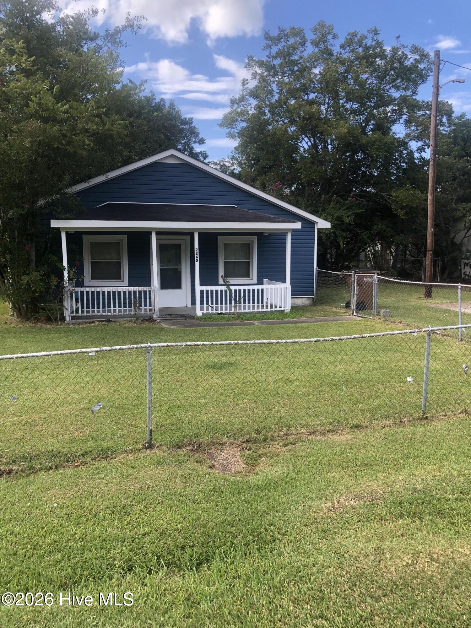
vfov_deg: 63.4
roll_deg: -0.2
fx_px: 508
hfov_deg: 49.7
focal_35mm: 28
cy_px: 314
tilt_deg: -5.6
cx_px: 236
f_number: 1.8
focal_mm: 3.99
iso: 20
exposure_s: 1/511
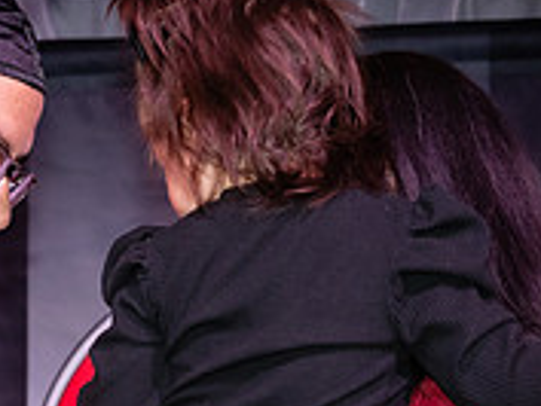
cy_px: 449
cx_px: 83
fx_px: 4270
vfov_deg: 5.4
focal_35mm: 273
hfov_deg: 7.2
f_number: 5.6
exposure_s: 1/160
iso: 800
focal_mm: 70
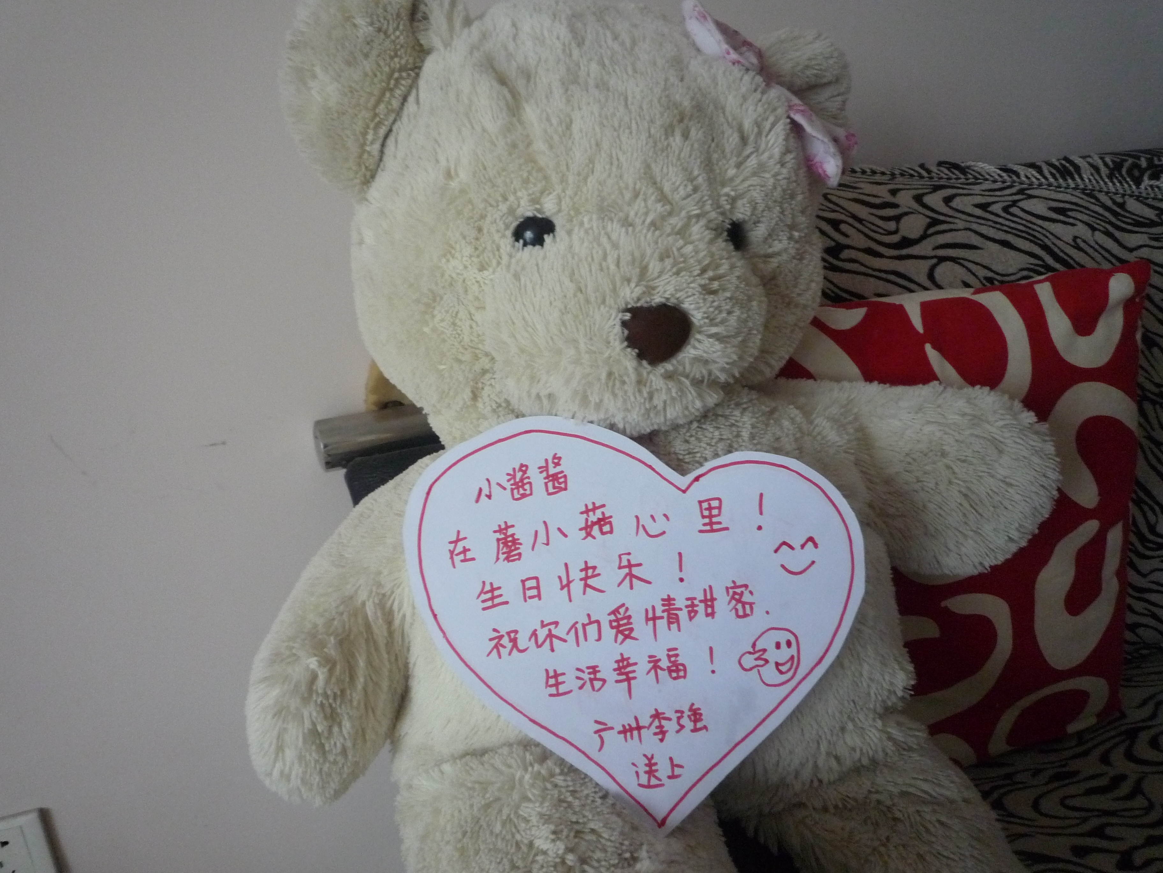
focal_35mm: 25
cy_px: 436
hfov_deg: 69.4
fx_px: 840
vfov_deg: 54.9
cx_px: 582
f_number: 2.8
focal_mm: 4.4
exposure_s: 1/20
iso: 400
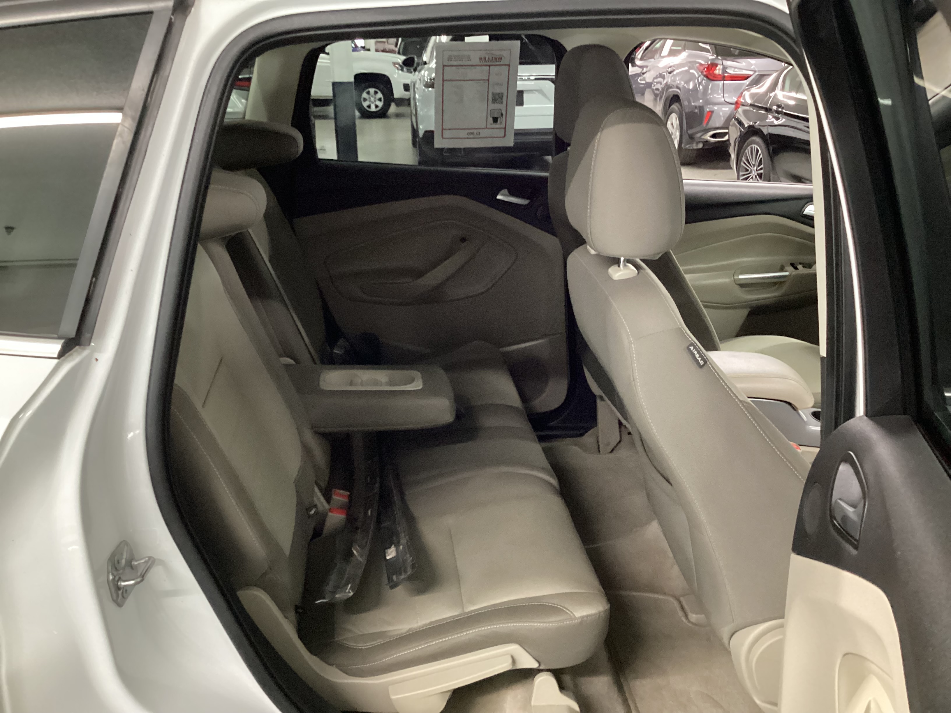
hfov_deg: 58.4
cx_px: 476
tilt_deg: -21.4
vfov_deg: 45.4
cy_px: 356
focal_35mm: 31
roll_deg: +0.2
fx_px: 852
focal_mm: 3.3
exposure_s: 1/30
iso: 640
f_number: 2.4
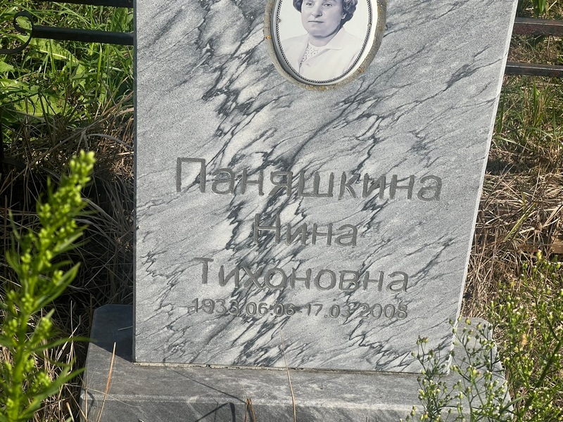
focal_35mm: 77
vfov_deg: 19.1
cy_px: 211
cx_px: 282
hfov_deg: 25.3
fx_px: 1252
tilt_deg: -32.5
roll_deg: -8.0
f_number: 2.8
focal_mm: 9
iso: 32
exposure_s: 1/1096
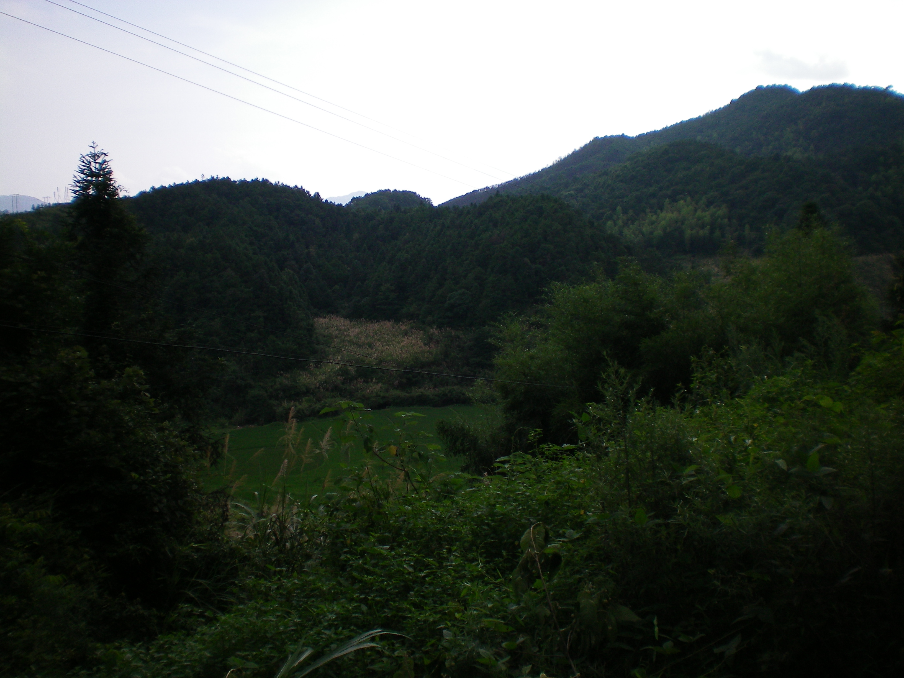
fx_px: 992
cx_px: 452
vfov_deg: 37.7
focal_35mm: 38
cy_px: 339
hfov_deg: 49.0
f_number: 4.6
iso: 64
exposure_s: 1/500
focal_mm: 6.3
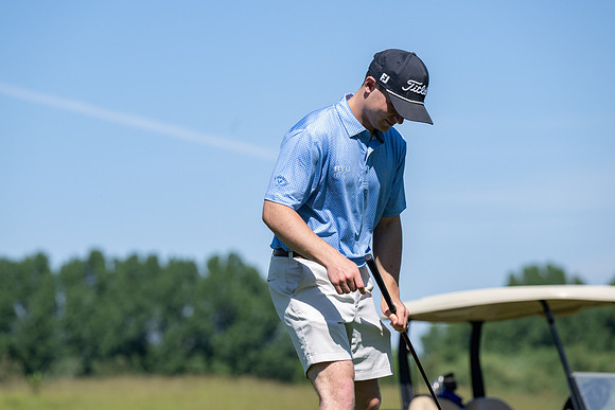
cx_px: 308
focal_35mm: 200
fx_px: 3417
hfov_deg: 10.3
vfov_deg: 6.9
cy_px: 205
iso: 1000
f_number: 5.6
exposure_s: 1/4000
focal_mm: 200
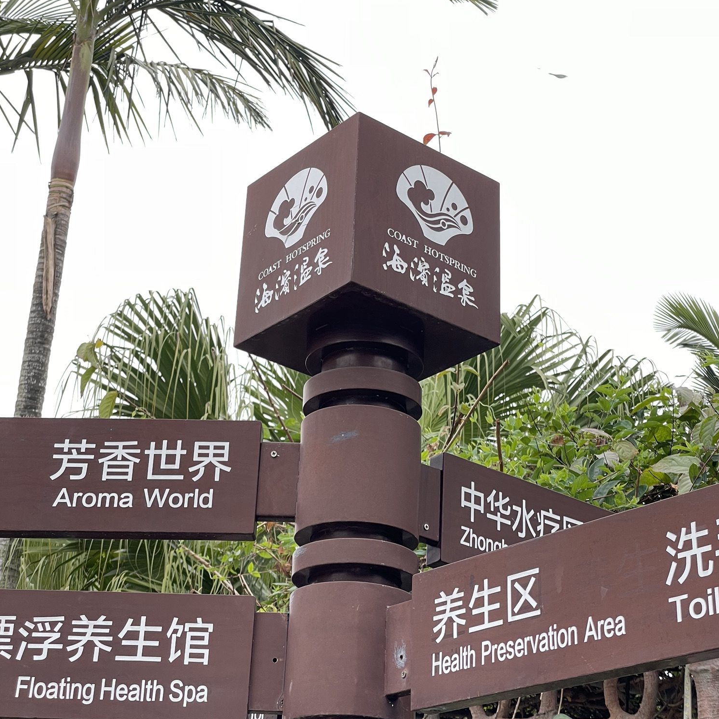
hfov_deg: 27.7
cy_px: 321
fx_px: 1457
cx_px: 362
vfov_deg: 27.7
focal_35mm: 62
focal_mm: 6
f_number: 2
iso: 32
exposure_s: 1/99
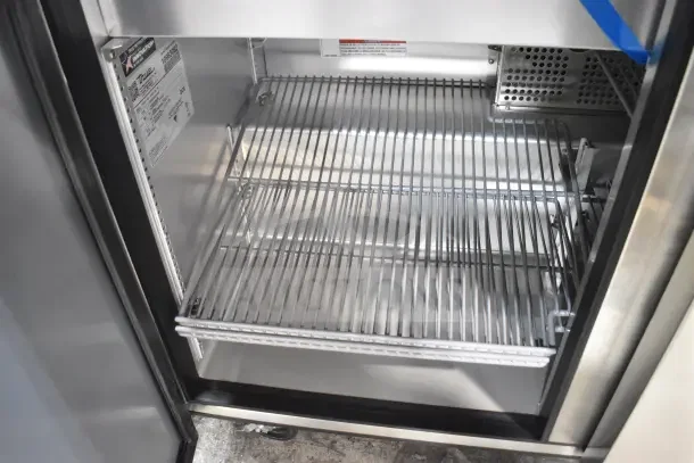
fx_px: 521
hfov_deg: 67.4
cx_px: 347
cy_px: 232
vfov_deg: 48.0
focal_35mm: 27
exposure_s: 1/60
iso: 6400
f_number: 4
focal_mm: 18
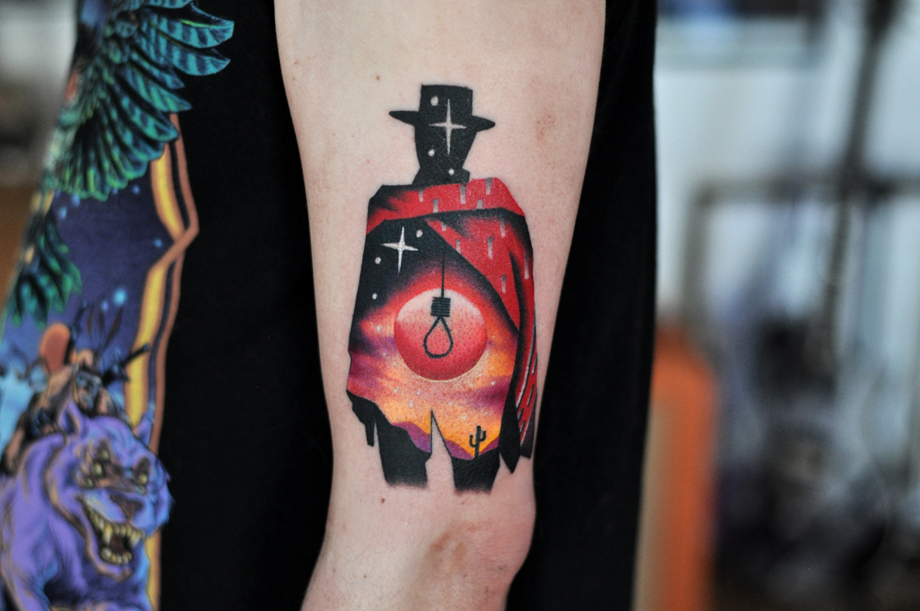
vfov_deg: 18.1
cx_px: 460
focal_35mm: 75
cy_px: 306
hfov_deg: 27.0
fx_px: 1914
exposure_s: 1/400
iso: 800
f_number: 2.2
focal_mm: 50
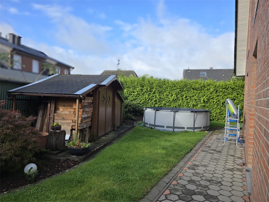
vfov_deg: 58.9
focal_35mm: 23
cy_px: 101
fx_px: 179
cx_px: 134
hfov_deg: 73.9
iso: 12
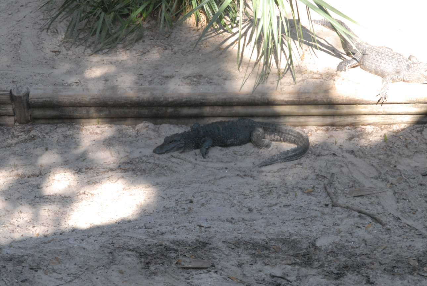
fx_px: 1336
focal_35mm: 112
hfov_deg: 18.2
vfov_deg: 12.2
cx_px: 214
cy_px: 143
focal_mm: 75
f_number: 18
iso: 1100
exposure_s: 1/50
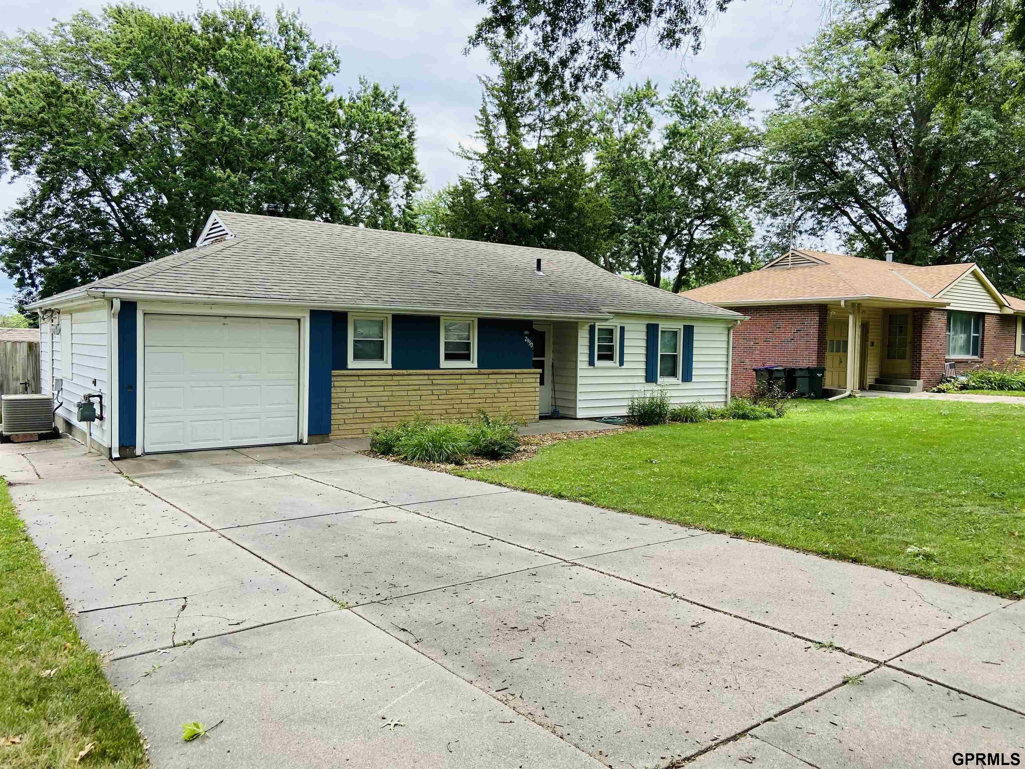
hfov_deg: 67.3
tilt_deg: -2.9
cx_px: 512
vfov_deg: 53.1
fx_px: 770
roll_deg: -0.9
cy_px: 384
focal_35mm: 26
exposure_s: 1/884
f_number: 1.8
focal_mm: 4.25
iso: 32
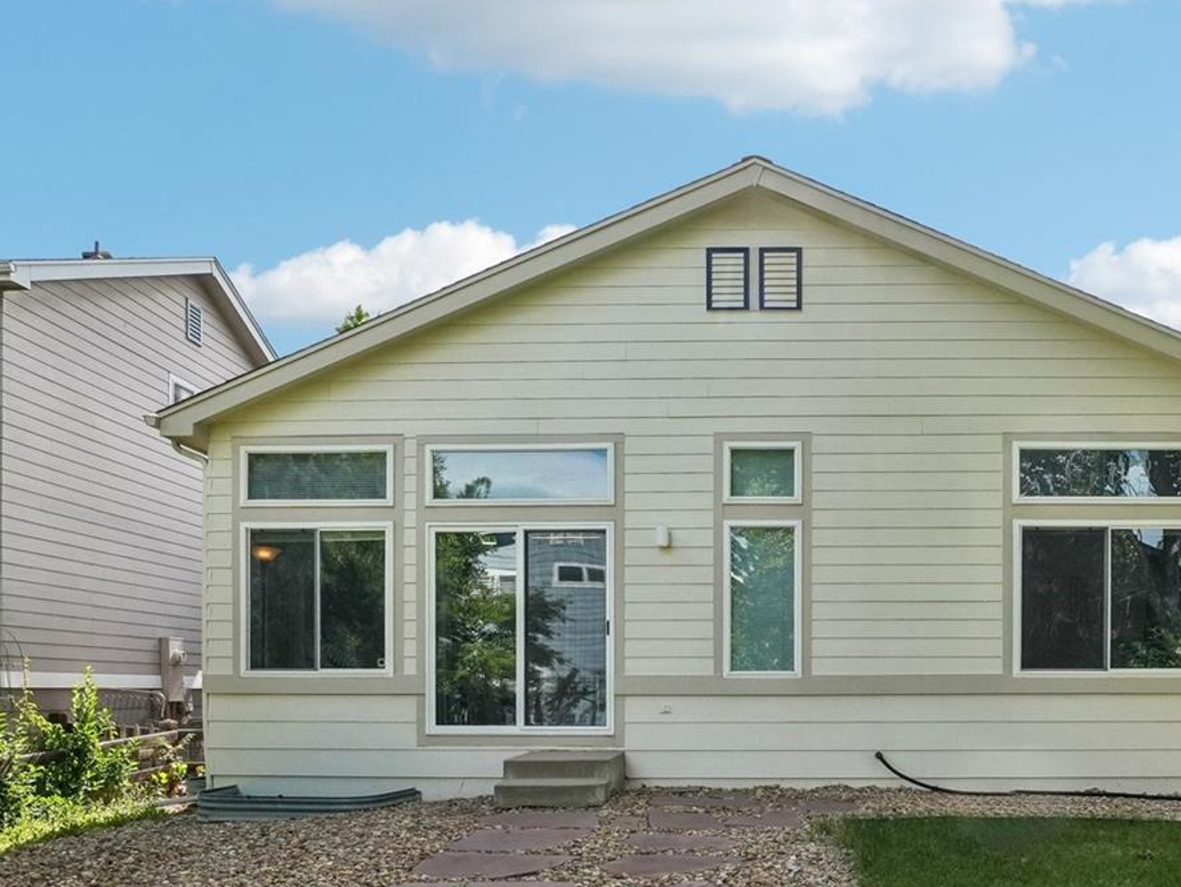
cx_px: 756
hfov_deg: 66.0
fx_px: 887
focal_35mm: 26
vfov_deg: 52.6
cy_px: 549
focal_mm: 10
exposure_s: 1/800
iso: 400
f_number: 8
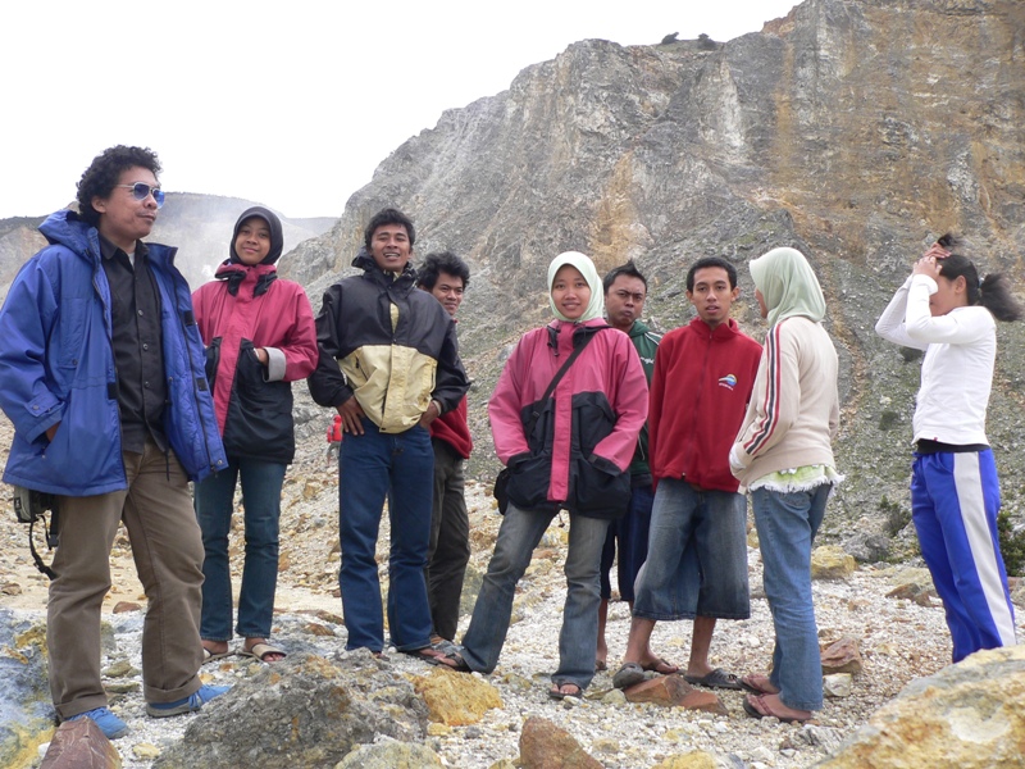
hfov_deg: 51.4
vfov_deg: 39.7
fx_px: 1066
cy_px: 384
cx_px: 512
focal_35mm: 36
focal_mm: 6
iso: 80
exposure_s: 1/125
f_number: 3.7
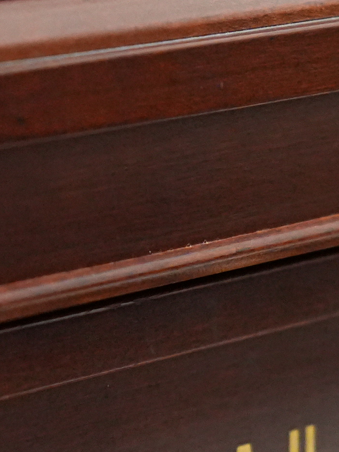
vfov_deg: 6.7
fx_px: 3802
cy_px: 584
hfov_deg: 5.1
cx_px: 368
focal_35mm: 291
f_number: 2.8
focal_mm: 43
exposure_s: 1/160
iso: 4000
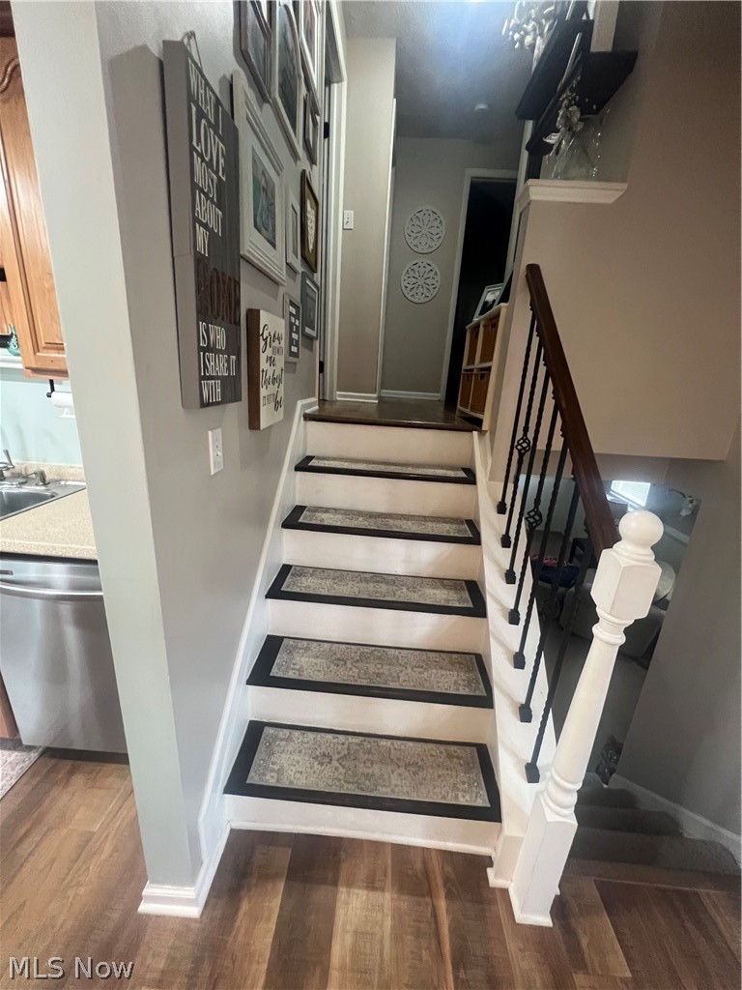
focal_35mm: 13
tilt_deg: -16.5
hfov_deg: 89.9
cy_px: 495
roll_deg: -2.8
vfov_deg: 106.2
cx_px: 371
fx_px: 372
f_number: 1.8
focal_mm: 1.57
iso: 640
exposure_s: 1/60
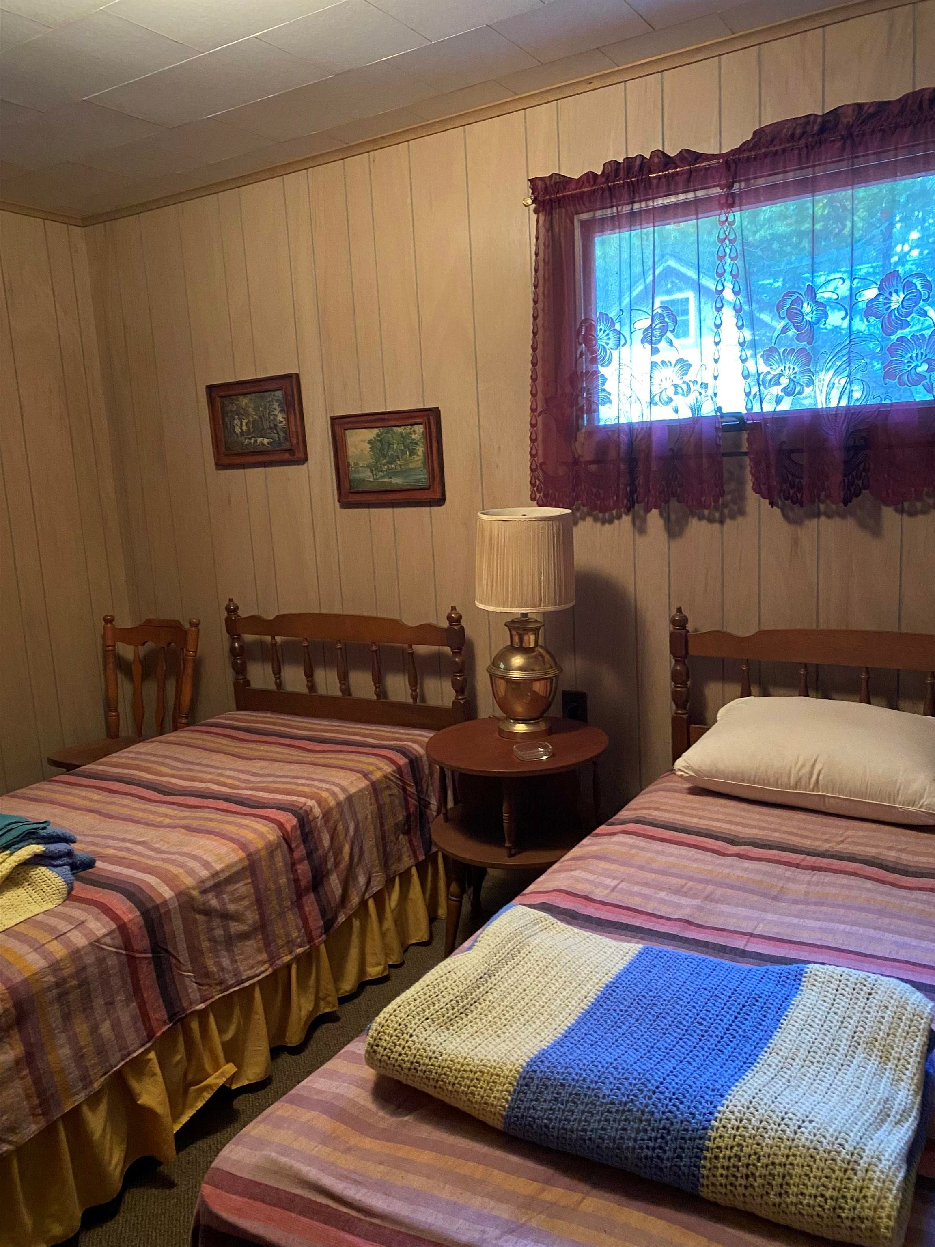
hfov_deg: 53.1
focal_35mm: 26
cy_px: 624
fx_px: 936
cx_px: 468
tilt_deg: -9.0
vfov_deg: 67.3
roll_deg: +2.8
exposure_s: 1/30
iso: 640
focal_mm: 4.25
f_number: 1.8
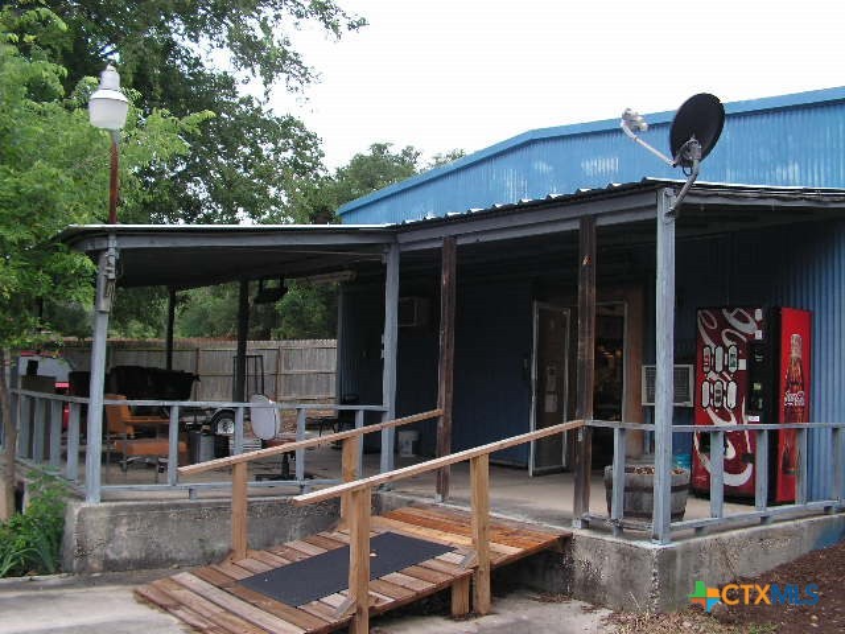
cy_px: 317
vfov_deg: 39.7
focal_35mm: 36
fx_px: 879
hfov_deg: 51.4
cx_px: 422
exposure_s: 1/100
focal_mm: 6
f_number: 3.2
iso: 50
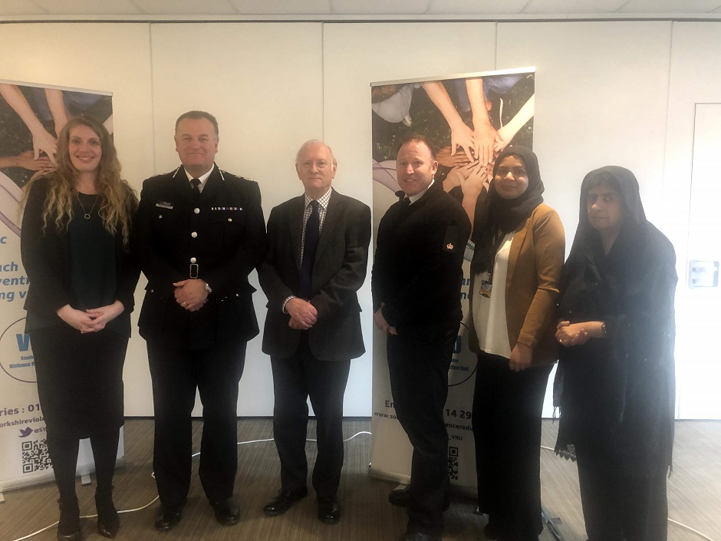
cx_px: 360
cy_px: 270
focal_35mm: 28
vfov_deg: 49.7
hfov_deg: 63.4
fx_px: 583
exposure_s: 1/11
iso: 100
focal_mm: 3.99
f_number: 1.8
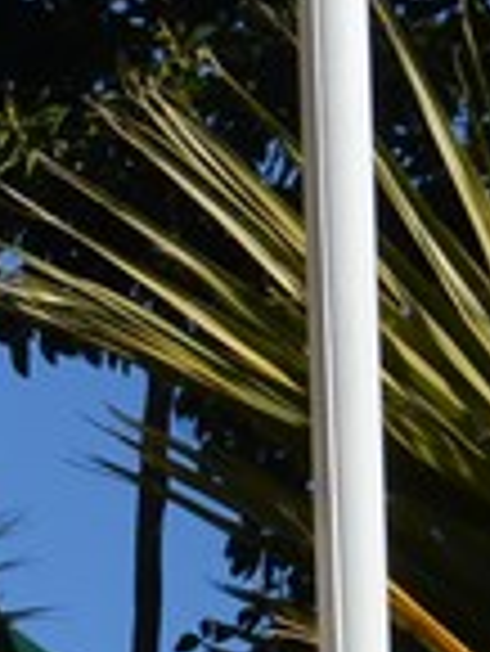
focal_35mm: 404
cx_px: -751
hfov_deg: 3.6
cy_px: 1120
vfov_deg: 4.8
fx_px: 7614
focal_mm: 30
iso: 100
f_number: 8
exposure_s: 1/320
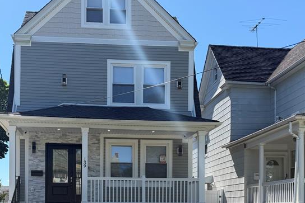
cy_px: 194
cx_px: 121
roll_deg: +0.3
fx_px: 398
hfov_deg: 41.7
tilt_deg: +1.5
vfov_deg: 27.3
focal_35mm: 47
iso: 80
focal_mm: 6.76
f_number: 1.78
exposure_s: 1/2611
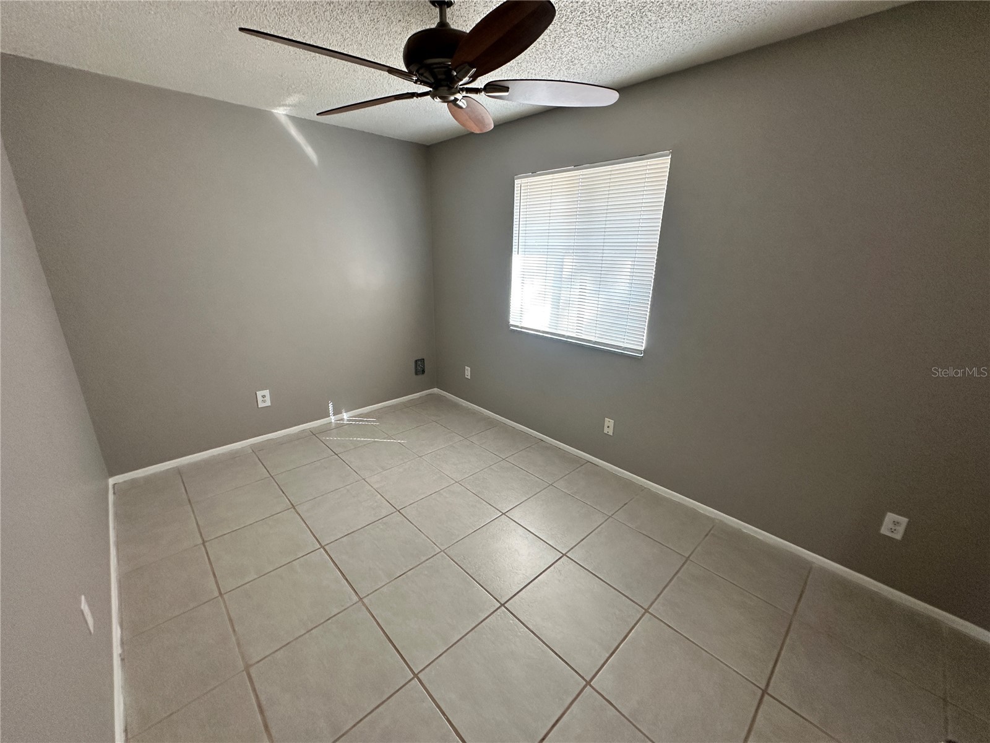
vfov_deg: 85.7
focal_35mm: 14
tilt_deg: -15.8
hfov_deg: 102.1
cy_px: 372
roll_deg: -1.4
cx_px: 495
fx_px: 400
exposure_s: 1/120
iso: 200
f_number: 2.2
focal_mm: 2.22
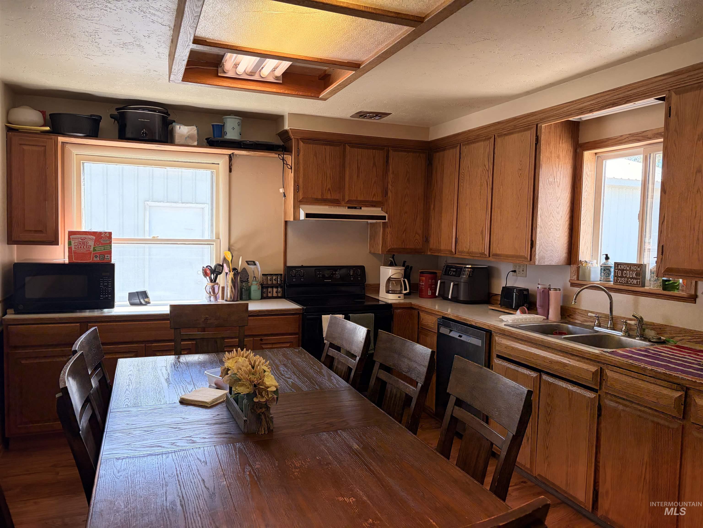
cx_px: 352
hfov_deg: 67.3
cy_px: 264
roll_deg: -0.4
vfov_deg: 53.1
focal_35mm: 26
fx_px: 528
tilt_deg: -2.7
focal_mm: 5.96
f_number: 1.6
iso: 100
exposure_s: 1/217
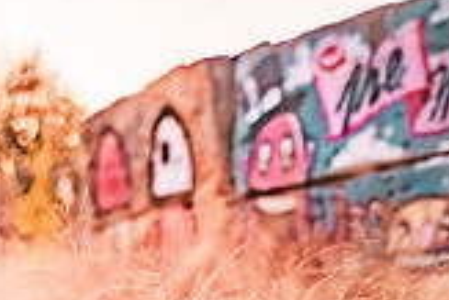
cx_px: -275
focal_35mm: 149
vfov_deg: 8.9
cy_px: 513
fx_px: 1860
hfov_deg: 12.9
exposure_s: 1/100
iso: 1000
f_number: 2.8
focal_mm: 42
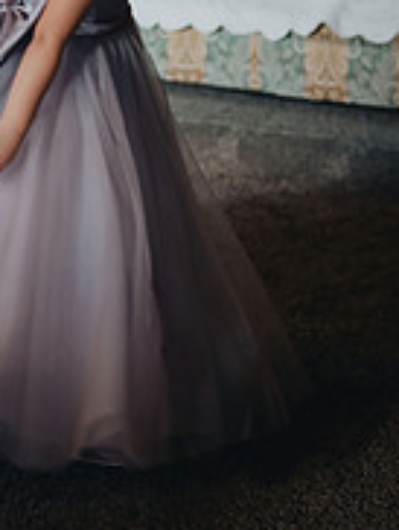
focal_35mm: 114
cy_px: -9
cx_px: 70
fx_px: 1748
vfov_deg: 16.8
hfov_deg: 13.0
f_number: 2.8
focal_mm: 48
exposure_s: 1/160
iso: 1250
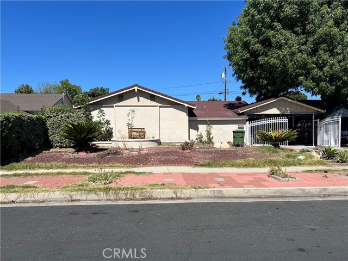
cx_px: 174
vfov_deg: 53.1
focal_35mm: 26
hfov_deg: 67.3
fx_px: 261
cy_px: 130
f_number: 1.5
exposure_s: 1/5882
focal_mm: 5.7
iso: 50
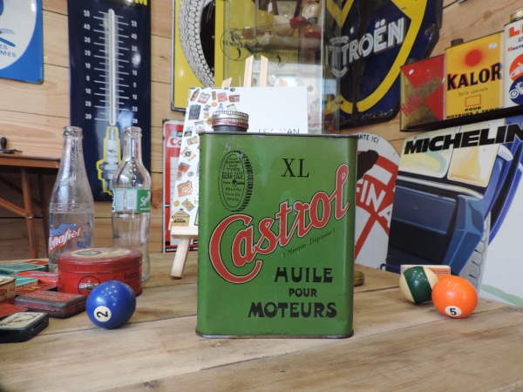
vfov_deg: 56.8
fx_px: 363
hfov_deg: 71.6
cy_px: 196
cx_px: 262
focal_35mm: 24
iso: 320
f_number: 3
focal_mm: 4.3
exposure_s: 1/30
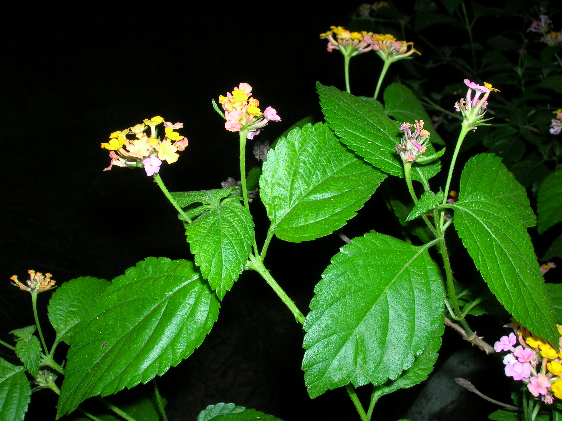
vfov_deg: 31.5
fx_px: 747
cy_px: 210
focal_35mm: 46
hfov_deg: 41.2
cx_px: 281
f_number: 5.4
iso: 50
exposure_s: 1/60.1
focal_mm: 7.7
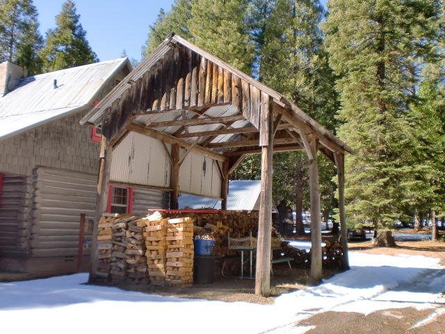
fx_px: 450
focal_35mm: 35
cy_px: 167
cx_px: 222
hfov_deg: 52.6
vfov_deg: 40.7
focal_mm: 6.3
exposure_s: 1/250
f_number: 3.1
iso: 64
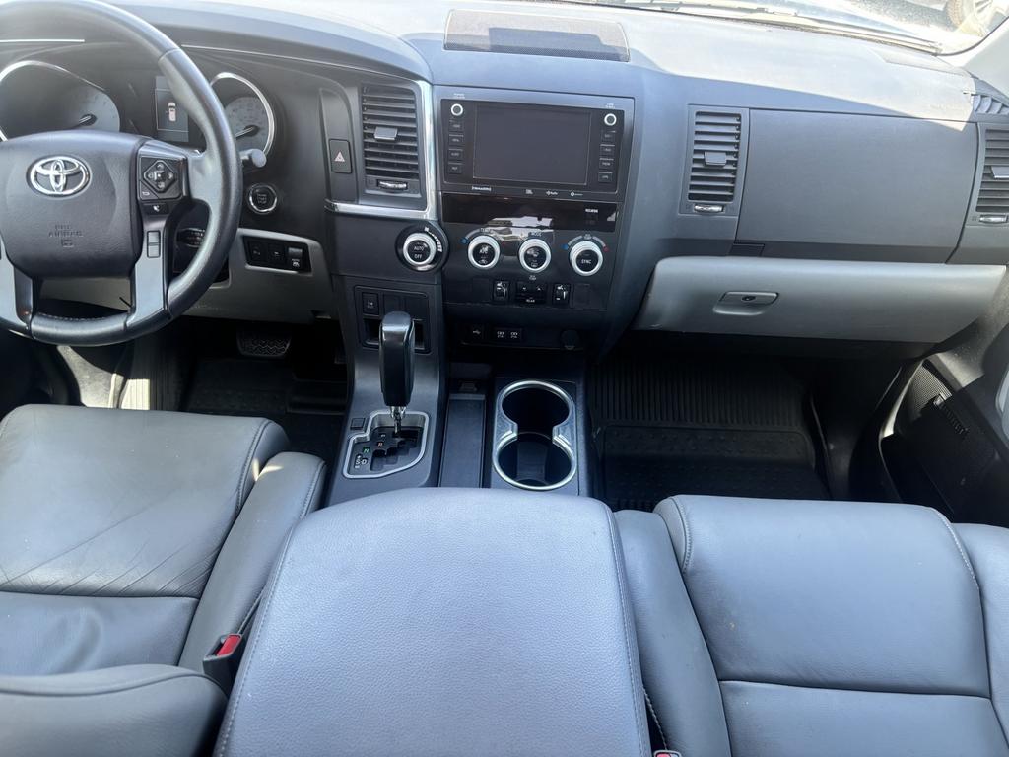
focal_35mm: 26
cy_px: 378
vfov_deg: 53.1
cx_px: 504
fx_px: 758
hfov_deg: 67.3
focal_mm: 5.96
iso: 125
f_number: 1.6
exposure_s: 1/121
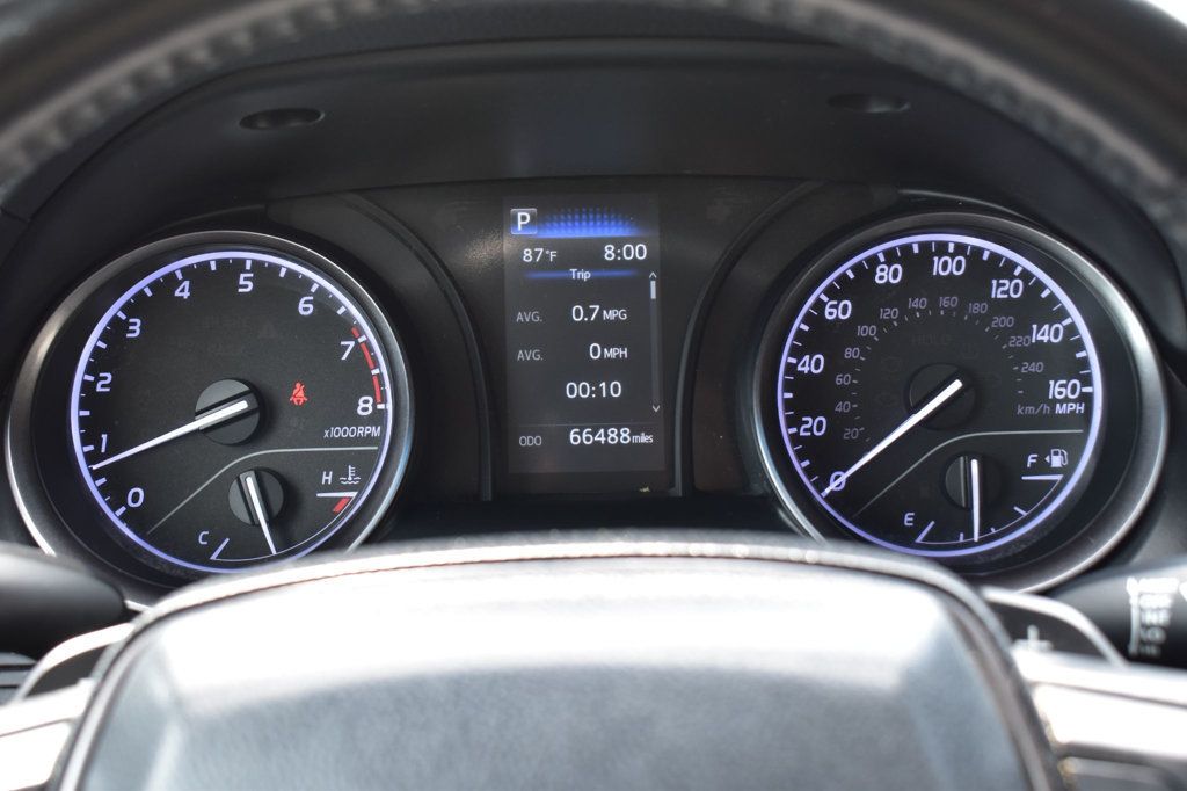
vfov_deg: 26.5
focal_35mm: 51
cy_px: 396
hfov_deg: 38.9
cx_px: 594
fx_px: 1681
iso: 400
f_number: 7.1
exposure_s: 1/40
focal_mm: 34
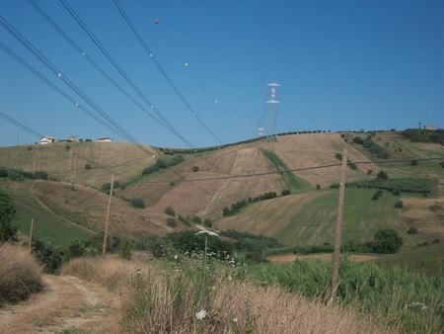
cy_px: 167
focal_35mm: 62
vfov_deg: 23.7
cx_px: 222
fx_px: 796
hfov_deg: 31.2
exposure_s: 1/400
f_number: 7.9
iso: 80
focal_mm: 11
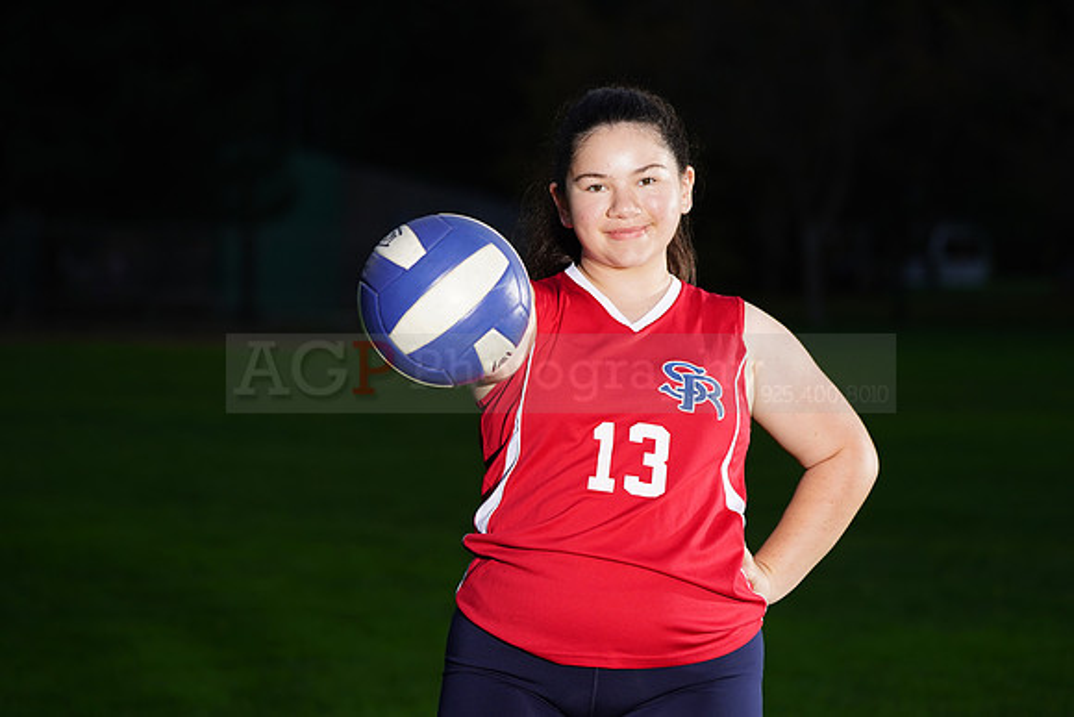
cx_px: 537
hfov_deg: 13.0
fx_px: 4715
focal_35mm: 158
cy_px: 358
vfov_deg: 8.7
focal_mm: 158
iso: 320
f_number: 5
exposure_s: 1/160
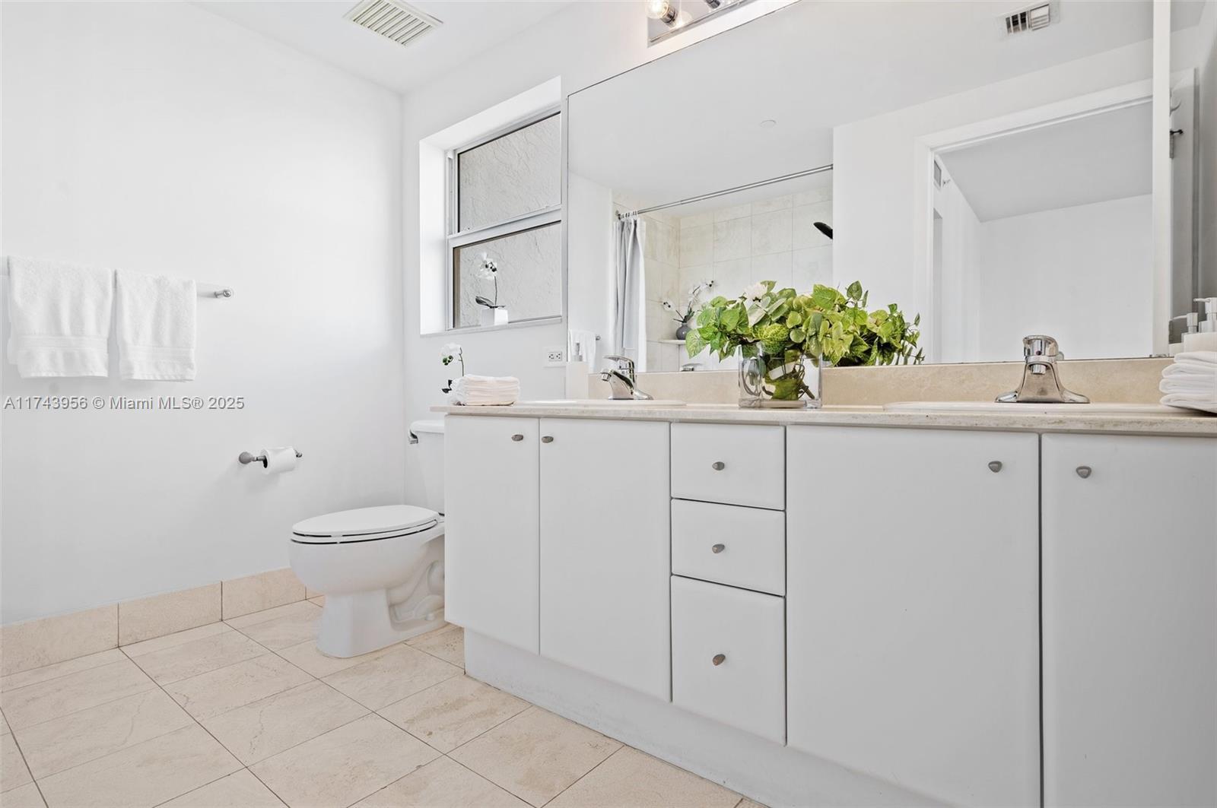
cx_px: 608
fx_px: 574
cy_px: 404
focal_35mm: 17
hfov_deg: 93.3
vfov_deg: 70.3
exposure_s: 1/6
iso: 200
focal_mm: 17
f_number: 8
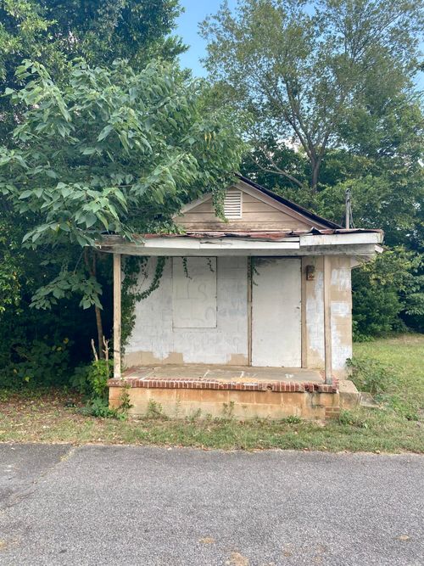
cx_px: 212
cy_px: 283
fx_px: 425
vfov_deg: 67.3
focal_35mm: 26
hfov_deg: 53.0
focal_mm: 4.25
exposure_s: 1/361
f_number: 1.8
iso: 32
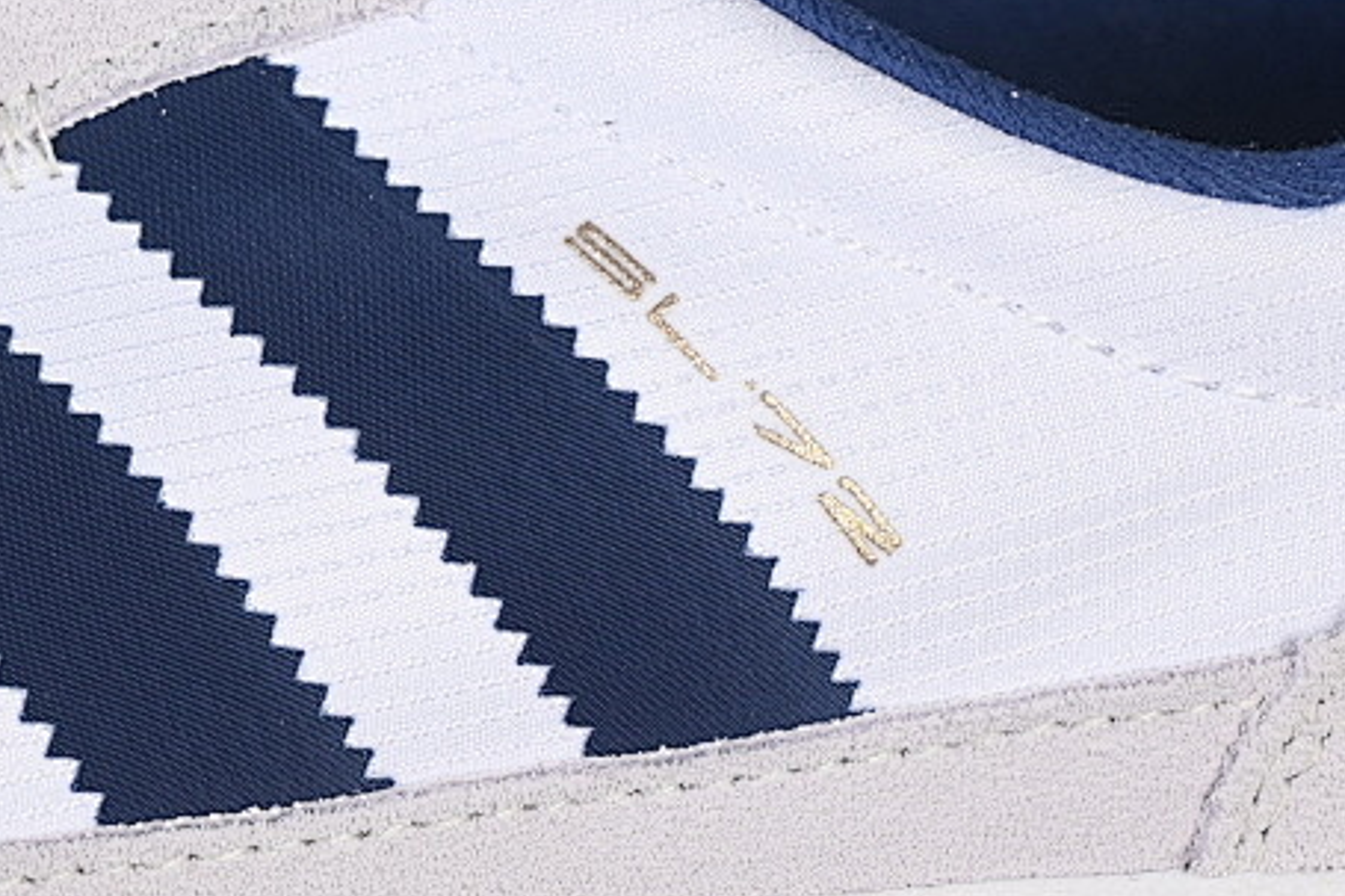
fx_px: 6648
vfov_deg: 7.7
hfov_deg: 11.5
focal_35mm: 178
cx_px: 299
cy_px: 547
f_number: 7.1
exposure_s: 1/80
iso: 160
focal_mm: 50
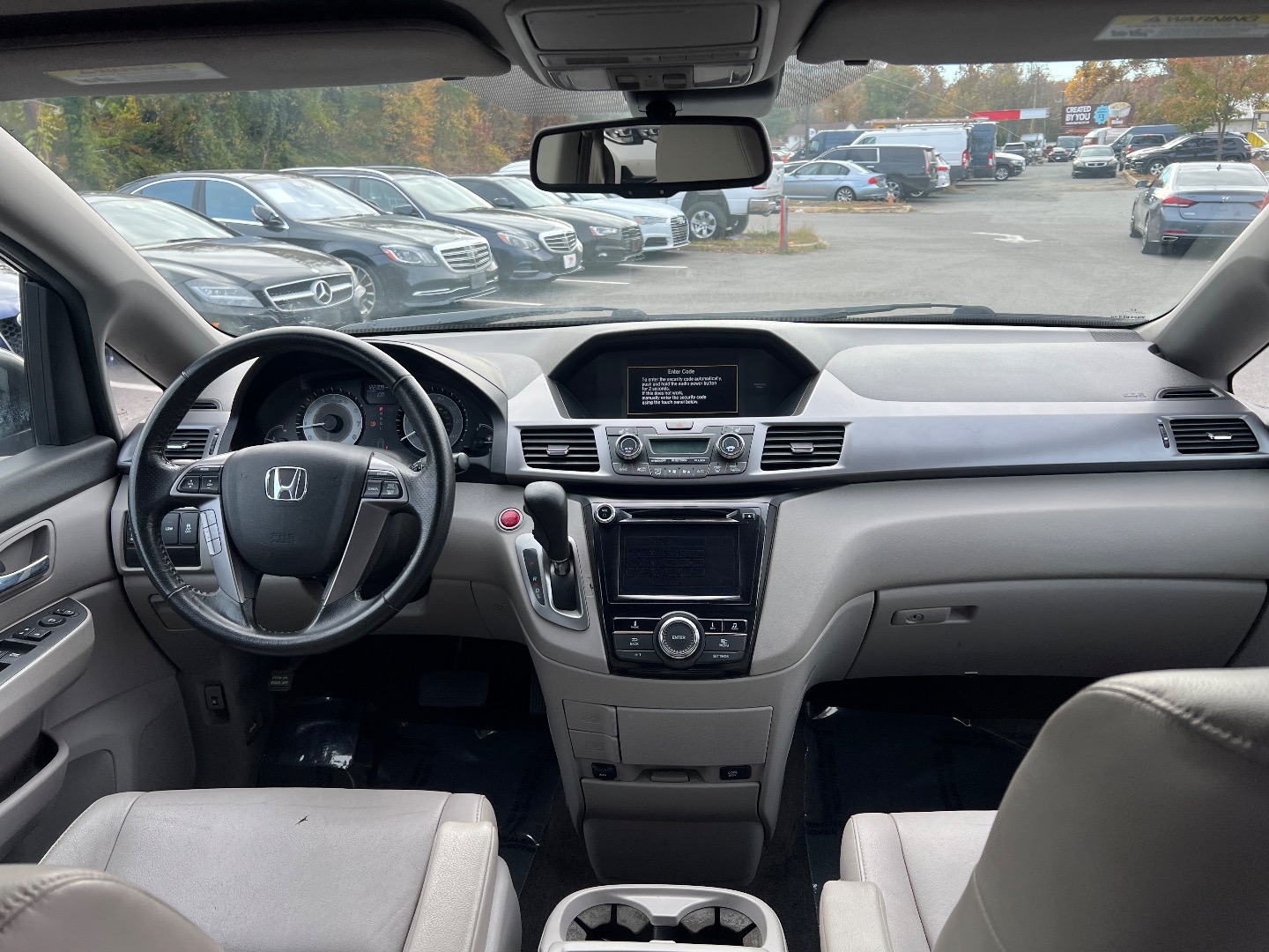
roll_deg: +3.2
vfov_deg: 53.1
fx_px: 953
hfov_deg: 67.3
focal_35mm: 26
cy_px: 476
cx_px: 634
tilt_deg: -20.3
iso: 50
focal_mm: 5.7
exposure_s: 1/431
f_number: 1.5
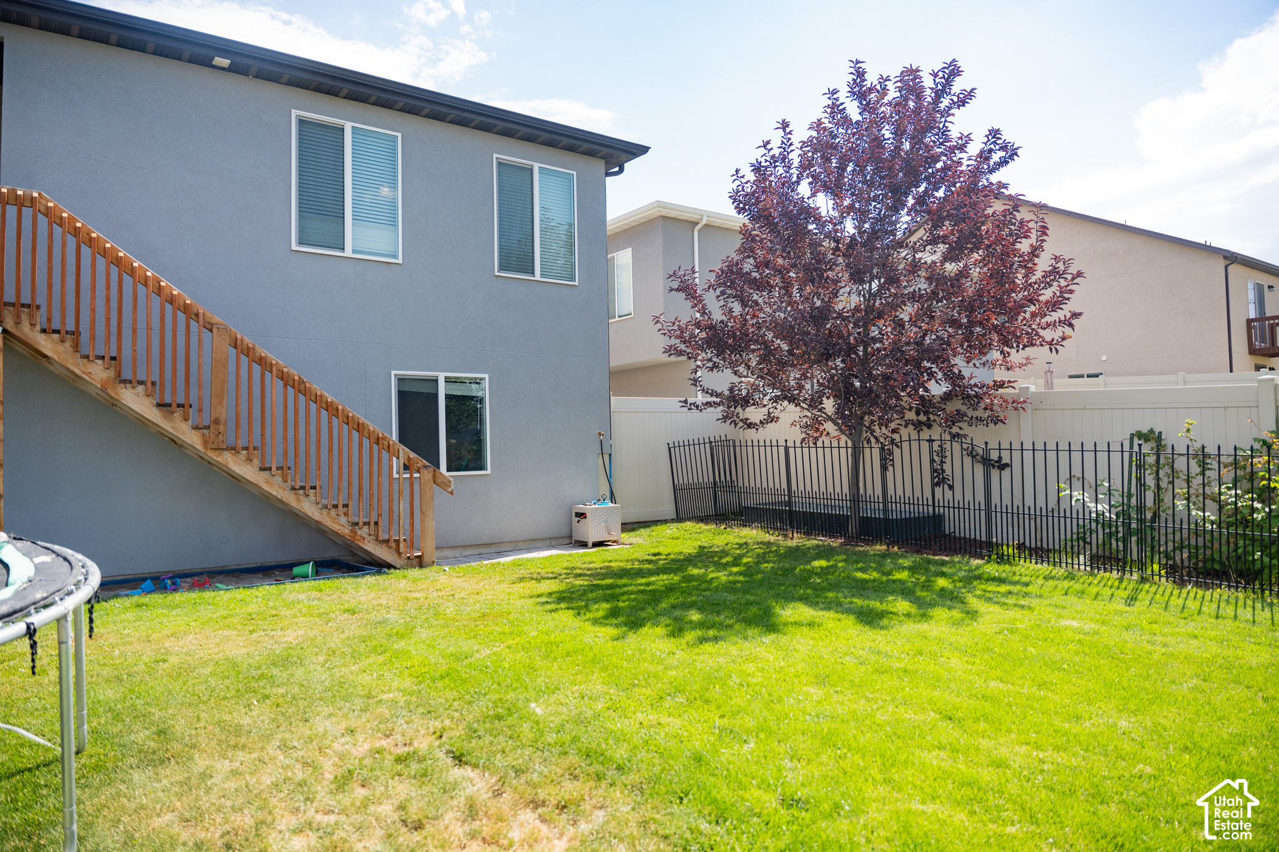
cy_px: 426
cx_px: 640
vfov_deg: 53.1
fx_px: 853
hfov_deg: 73.7
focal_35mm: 24
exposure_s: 1/800
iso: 125
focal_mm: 24
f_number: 2.8
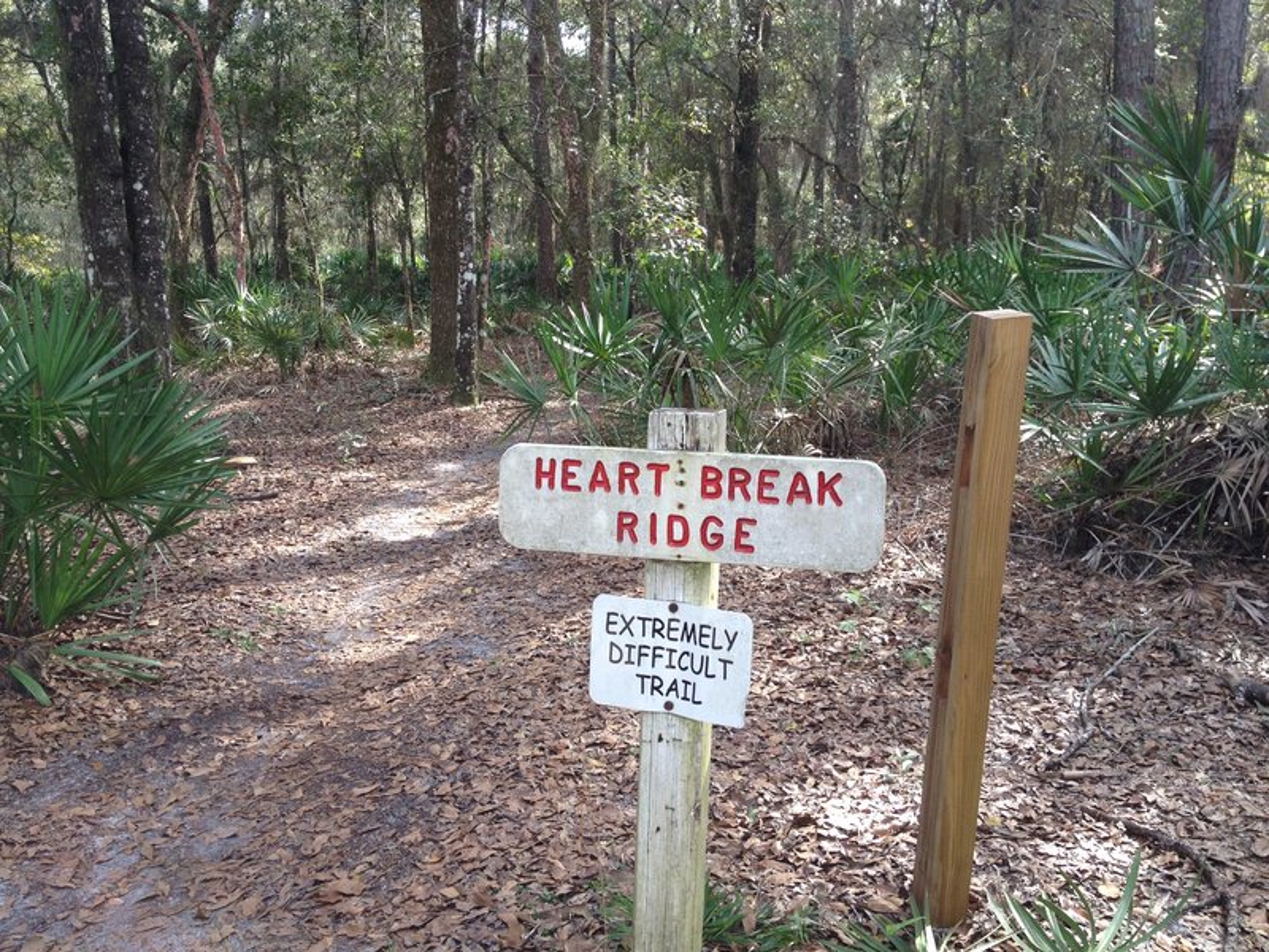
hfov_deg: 52.6
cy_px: 476
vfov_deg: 40.7
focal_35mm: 35
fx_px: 1283
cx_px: 634
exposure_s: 1/122
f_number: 2.4
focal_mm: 4.28
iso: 64
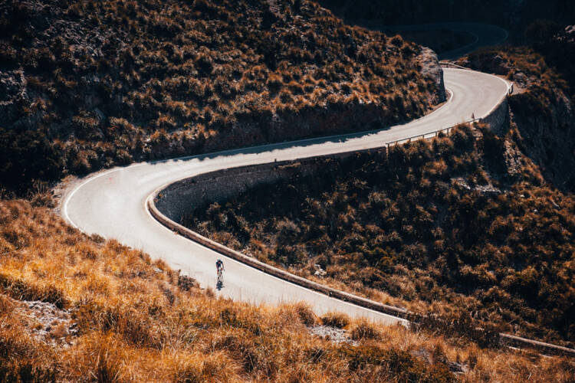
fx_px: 990
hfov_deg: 32.4
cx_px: 288
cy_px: 192
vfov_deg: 21.9
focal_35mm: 62
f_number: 6.3
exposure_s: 1/800
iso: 320
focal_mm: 62
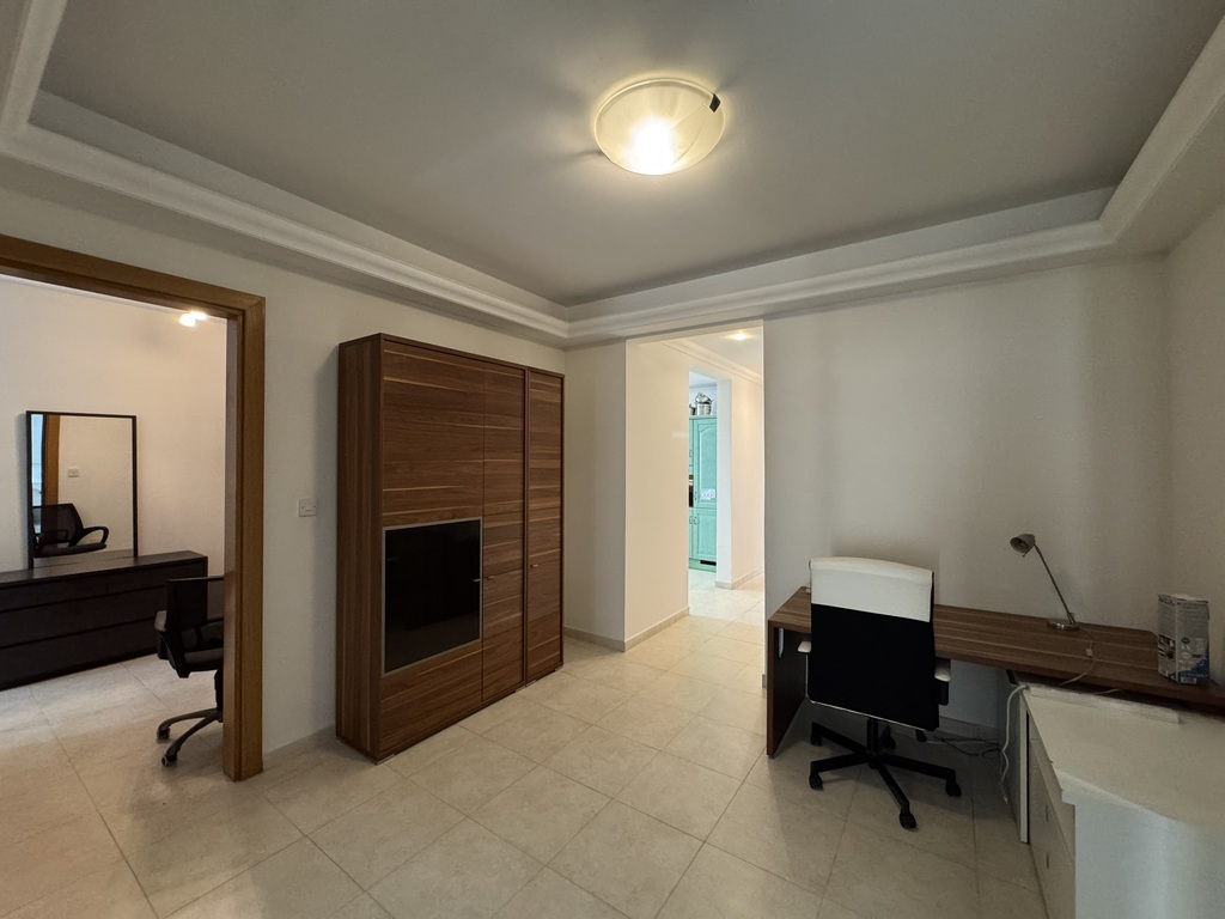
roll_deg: -1.3
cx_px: 612
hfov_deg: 102.1
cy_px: 460
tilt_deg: +0.7
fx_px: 495
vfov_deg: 85.7
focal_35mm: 14
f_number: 2.2
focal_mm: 2.22
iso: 400
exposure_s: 1/50
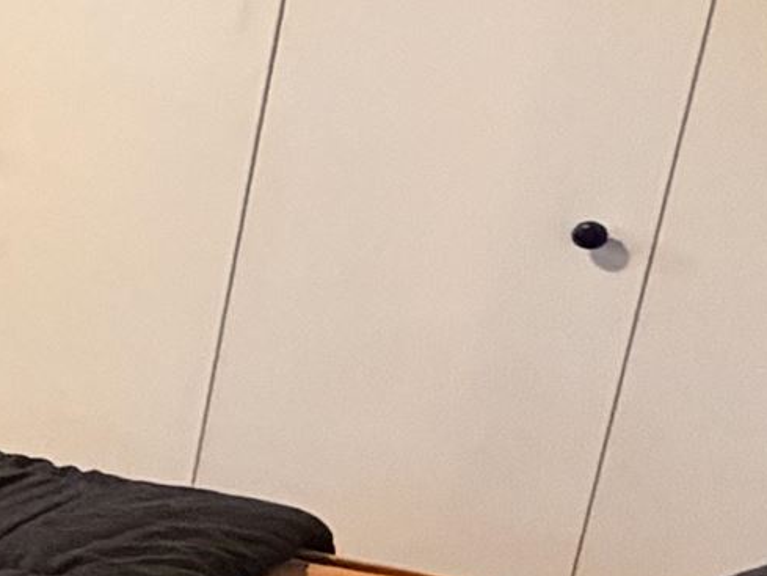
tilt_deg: -15.0
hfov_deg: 14.9
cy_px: 289
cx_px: -1020
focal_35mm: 88
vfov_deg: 16.8
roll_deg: -0.7
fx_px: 1950
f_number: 2.2
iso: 640
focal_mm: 2.22
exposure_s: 1/60
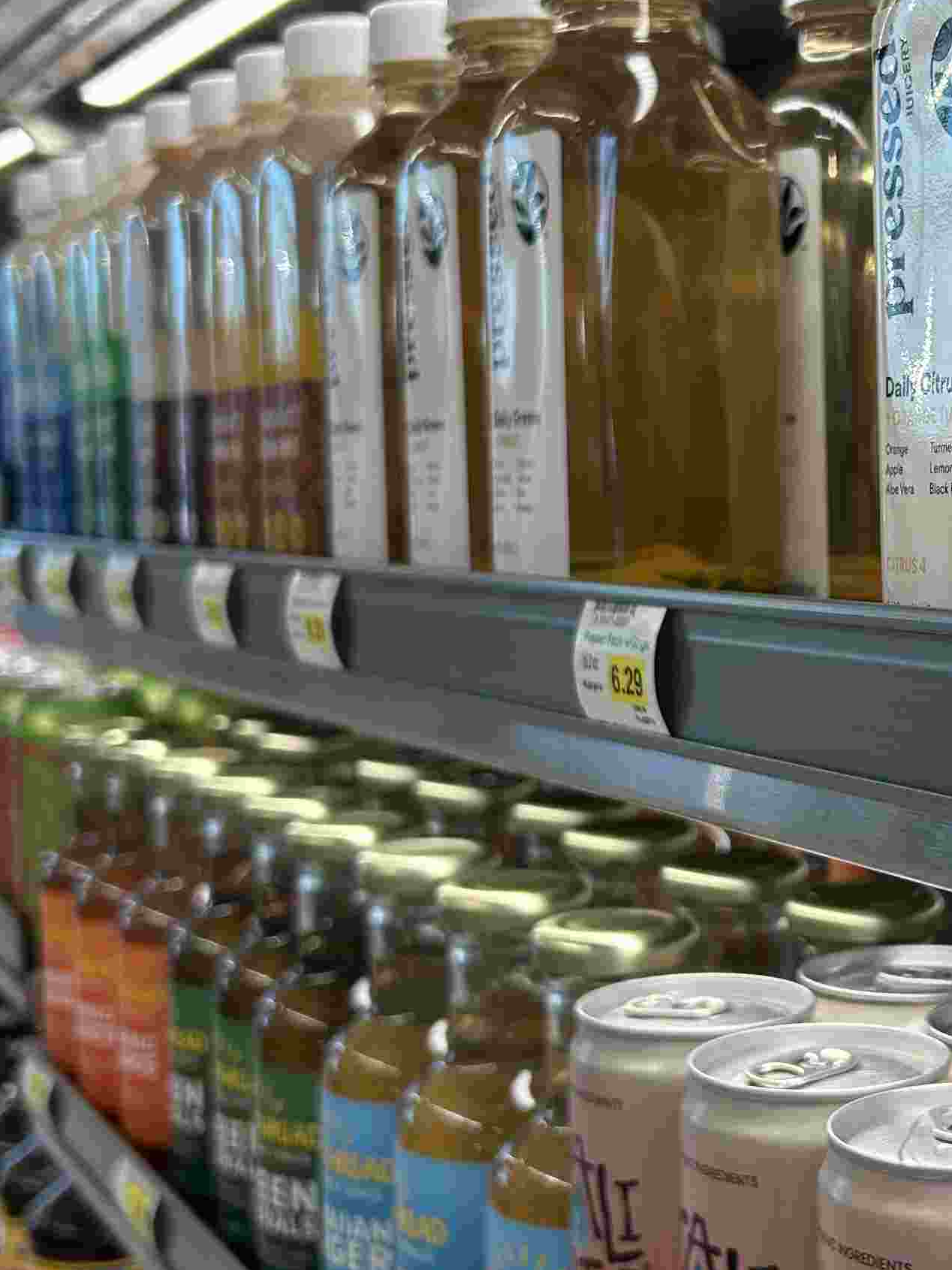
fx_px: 2274
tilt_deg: -3.9
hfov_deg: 22.9
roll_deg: -0.2
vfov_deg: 31.2
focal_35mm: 62
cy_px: 593
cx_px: 906
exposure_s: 1/120
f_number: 1.5
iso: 64
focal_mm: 5.7
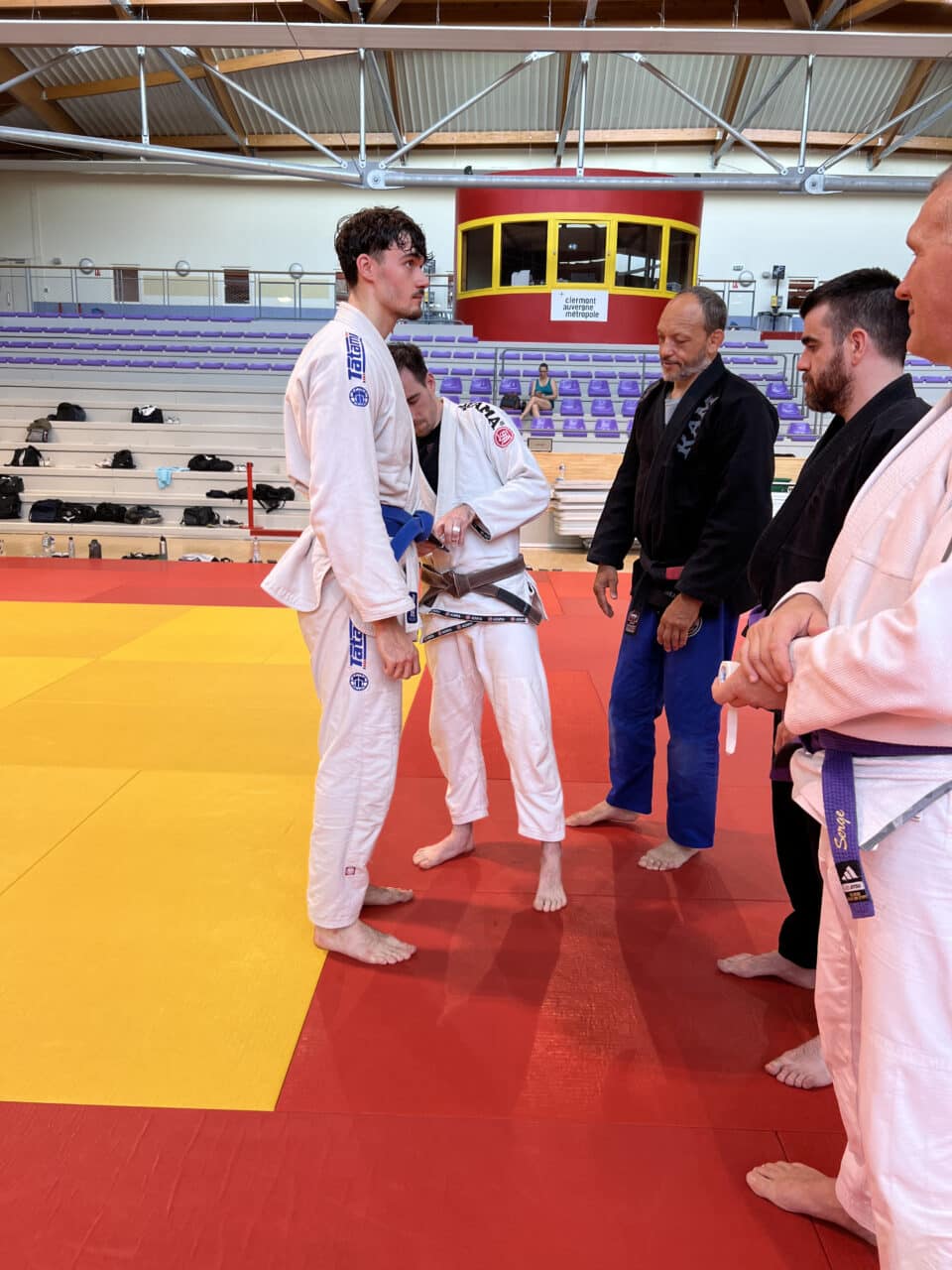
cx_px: 476
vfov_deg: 67.3
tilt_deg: -10.5
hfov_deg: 53.1
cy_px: 635
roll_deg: -1.3
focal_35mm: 26
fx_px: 953
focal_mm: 5.7
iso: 50
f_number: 1.5
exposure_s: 1/100
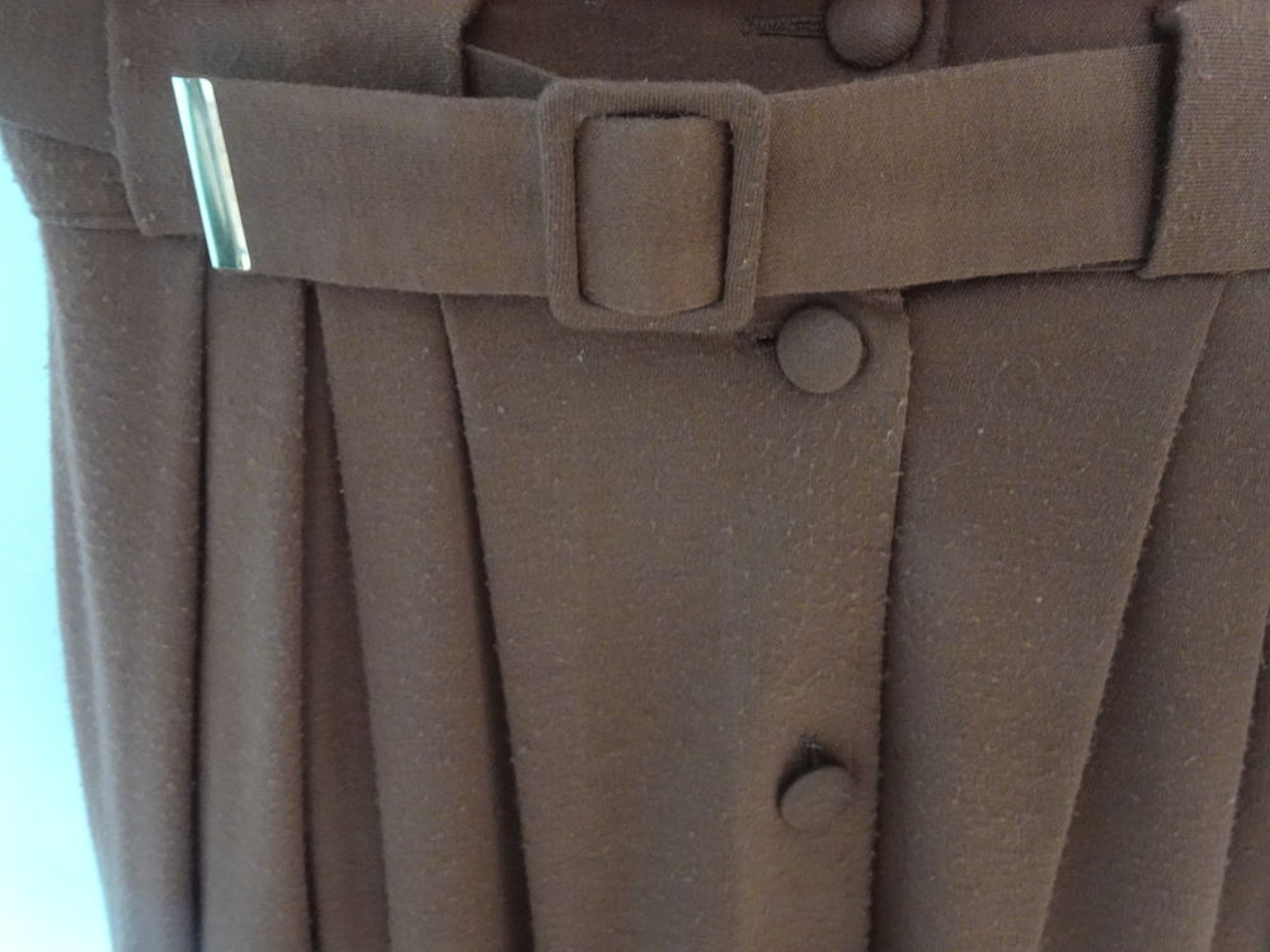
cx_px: 635
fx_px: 1064
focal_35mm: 29
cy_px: 476
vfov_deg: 48.2
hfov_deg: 61.7
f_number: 3.5
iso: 800
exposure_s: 1/8
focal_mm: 4.96
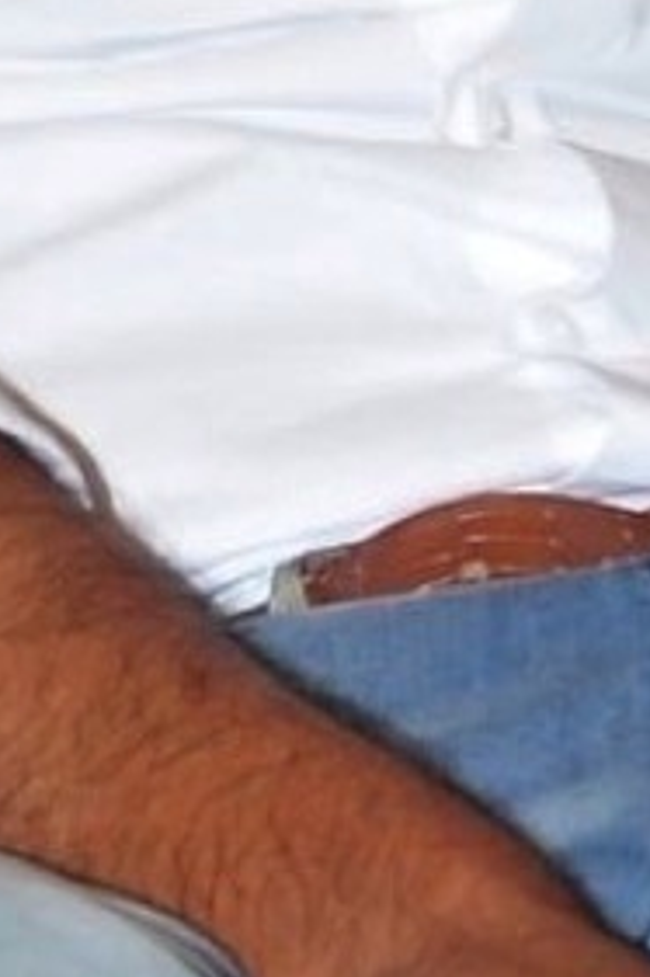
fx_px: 27446
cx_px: 1380
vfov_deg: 2.0
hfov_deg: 1.4
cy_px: 118
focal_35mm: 1012
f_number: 6.3
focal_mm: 105
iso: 400
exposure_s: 1/125
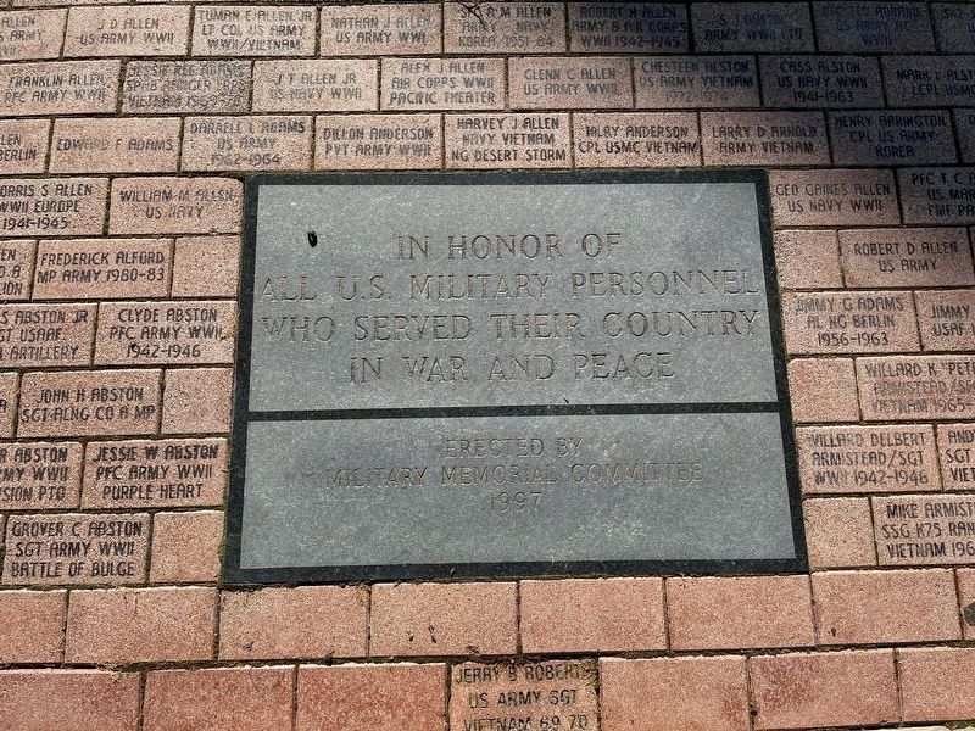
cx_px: 488
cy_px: 366
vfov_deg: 53.1
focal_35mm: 26
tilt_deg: -76.1
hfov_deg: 67.3
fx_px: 732
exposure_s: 1/2304
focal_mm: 4.2
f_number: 1.6
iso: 32
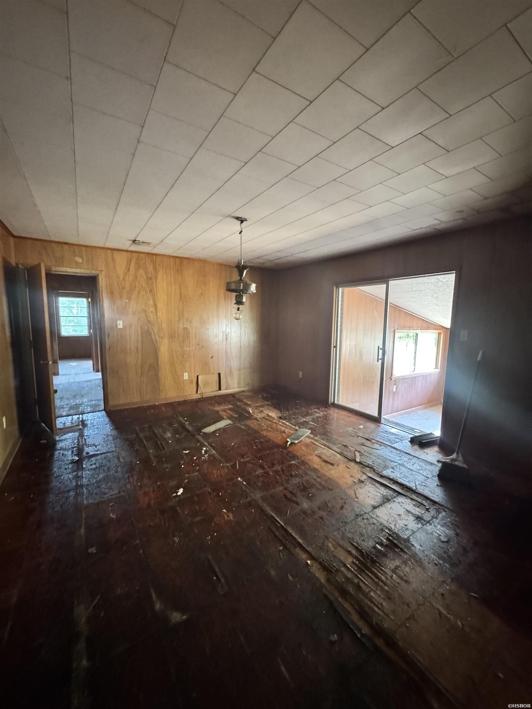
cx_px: 266
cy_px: 354
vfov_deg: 102.1
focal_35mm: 14
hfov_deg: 85.7
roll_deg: -1.4
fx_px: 287
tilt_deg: -5.2
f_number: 2.2
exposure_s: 1/40
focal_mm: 2.22
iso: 1250
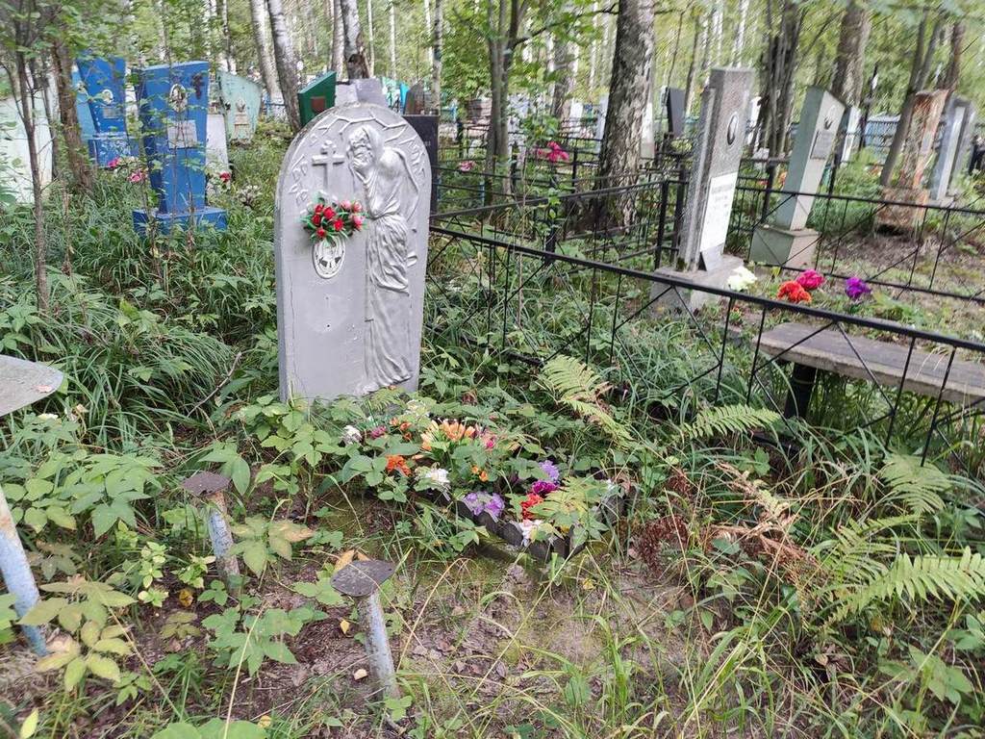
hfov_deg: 67.3
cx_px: 492
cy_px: 370
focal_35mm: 26
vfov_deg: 53.1
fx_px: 740
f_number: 1.75
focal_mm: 4.77
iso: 191
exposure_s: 1/50
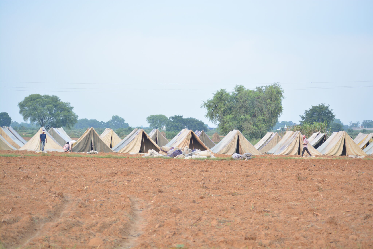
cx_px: 186
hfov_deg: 19.5
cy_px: 124
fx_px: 1088
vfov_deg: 13.0
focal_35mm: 105
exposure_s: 1/250
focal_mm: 70
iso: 500
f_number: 5
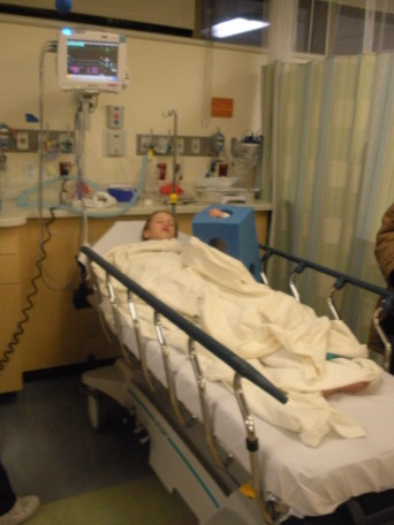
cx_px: 197
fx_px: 546
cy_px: 262
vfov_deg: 51.4
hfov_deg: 39.7
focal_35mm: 36
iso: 400
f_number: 3.5
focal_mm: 6.3
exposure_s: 1/36.7
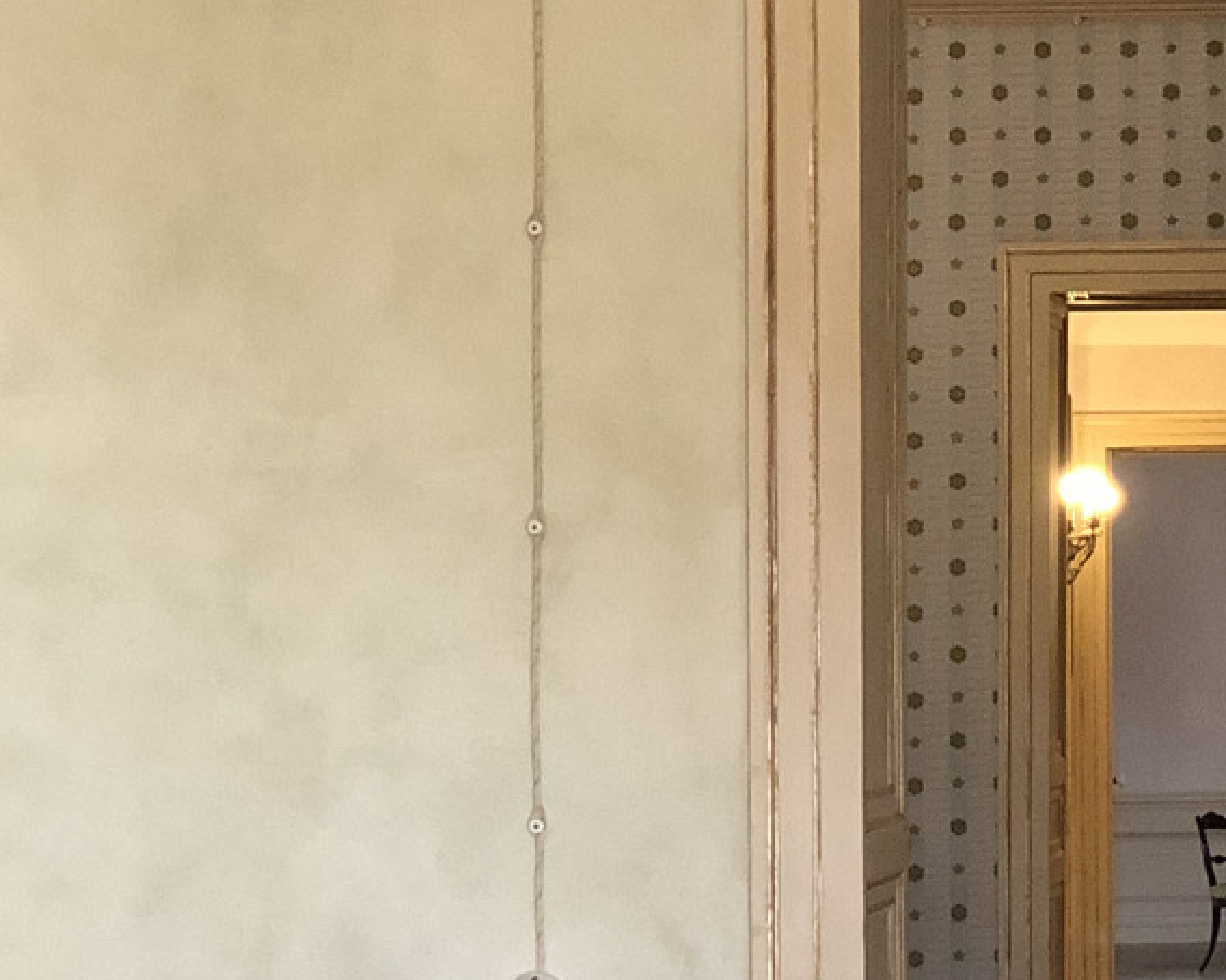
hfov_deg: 13.4
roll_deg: +1.2
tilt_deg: -1.1
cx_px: 1088
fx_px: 5187
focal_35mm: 143
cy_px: 730
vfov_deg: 10.8
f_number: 2.4
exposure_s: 1/20
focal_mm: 6
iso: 160
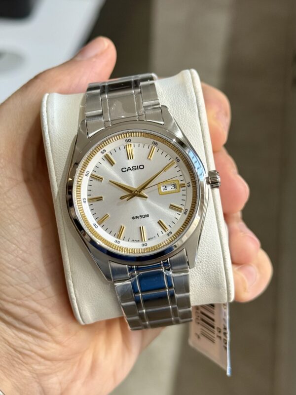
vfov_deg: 39.7
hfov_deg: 30.3
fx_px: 547
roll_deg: -13.0
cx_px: 148
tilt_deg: -40.6
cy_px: 198
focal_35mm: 48
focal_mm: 6.76
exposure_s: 1/50
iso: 50
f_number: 1.78
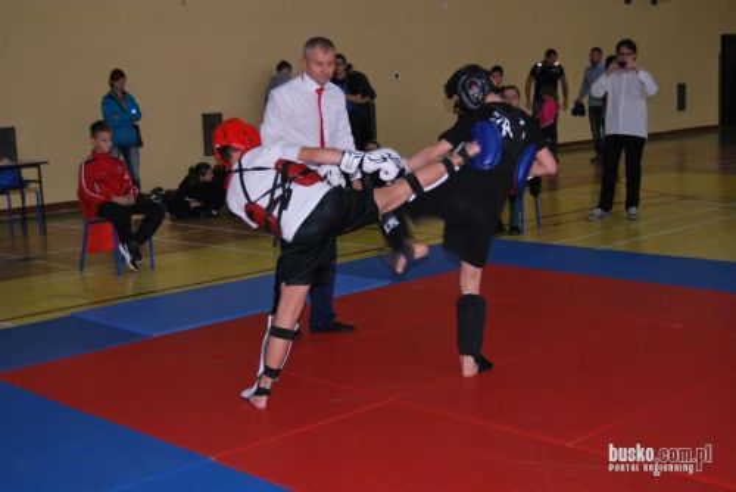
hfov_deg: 37.8
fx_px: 1074
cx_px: 368
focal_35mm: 52
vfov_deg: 25.8
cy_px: 246
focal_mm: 35
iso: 500
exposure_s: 1/60
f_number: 4.8
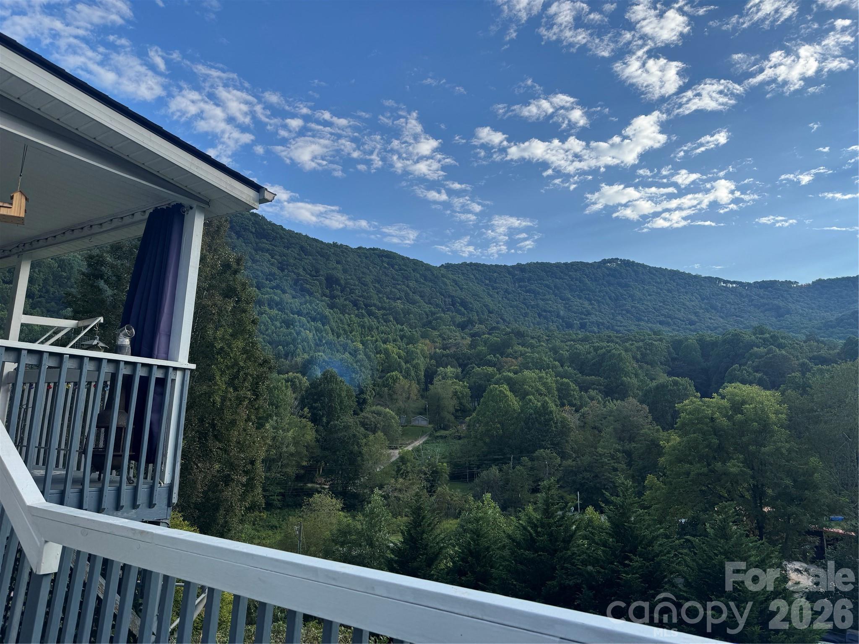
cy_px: 322
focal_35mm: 24
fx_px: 596
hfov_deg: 71.6
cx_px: 430
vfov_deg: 56.8
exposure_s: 1/2252
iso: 80
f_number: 1.78
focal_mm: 6.76
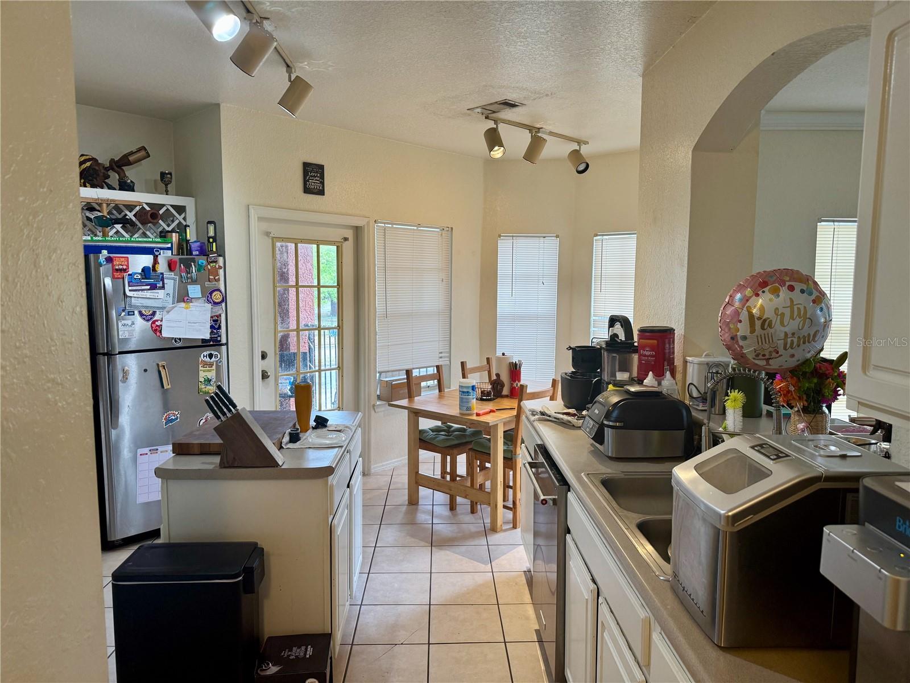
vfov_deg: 56.8
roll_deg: +0.0
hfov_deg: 71.6
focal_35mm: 24
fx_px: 631
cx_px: 455
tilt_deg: -6.4
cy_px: 342
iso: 160
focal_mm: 6.76
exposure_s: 1/60
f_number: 1.78
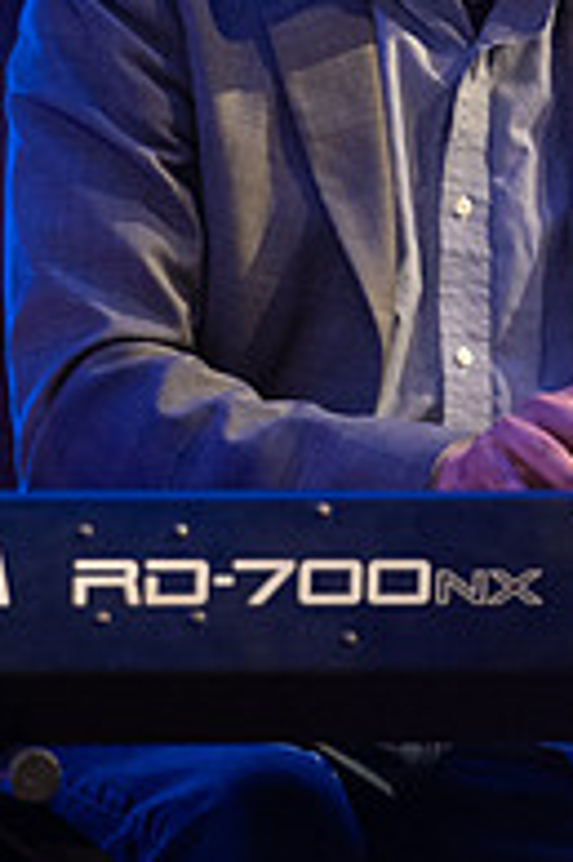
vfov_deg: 3.0
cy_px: -107
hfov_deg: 2.0
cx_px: 484
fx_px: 16622
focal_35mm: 695
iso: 4500
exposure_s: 1/250
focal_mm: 200
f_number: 2.8
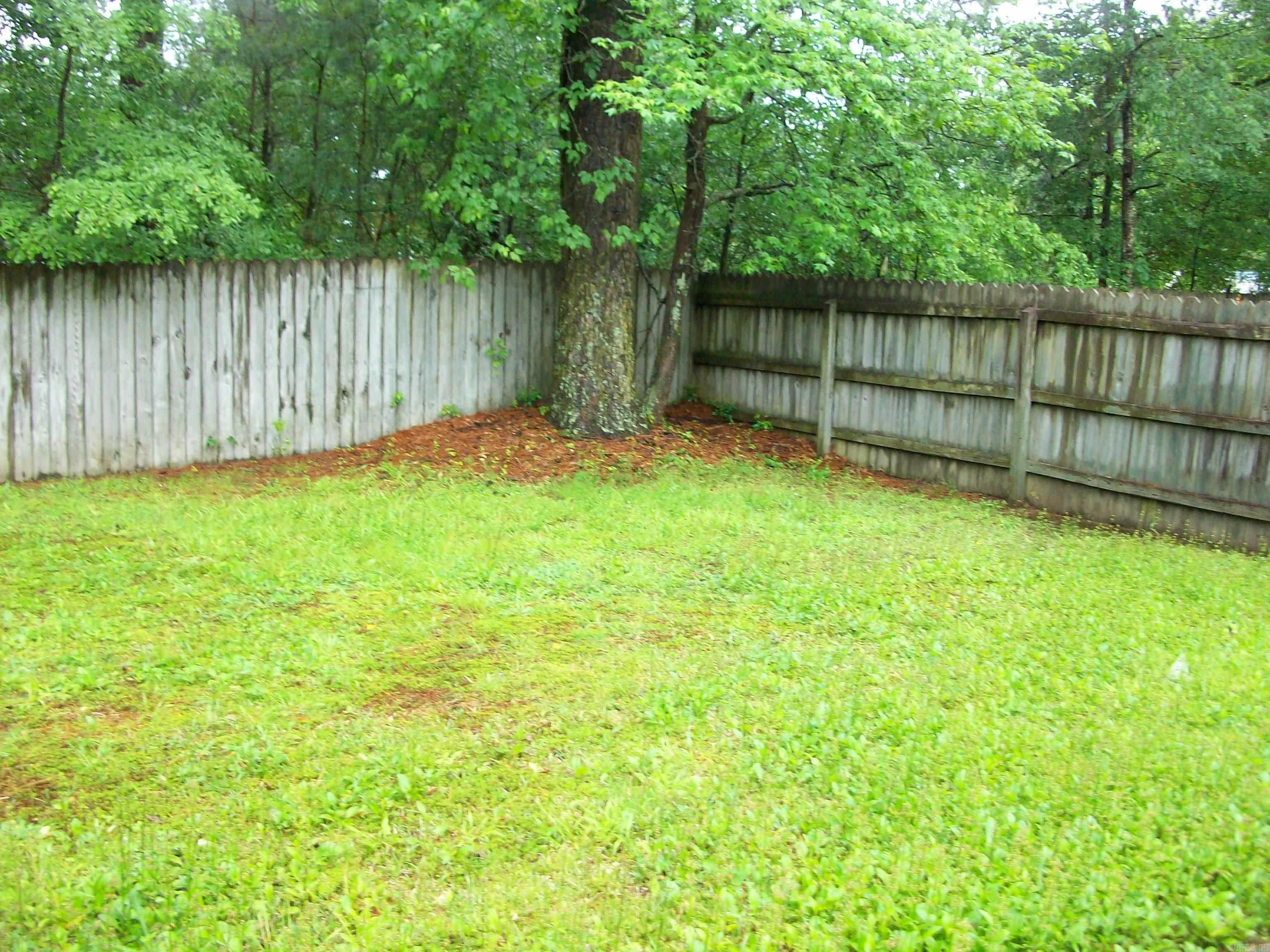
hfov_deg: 54.0
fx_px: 1247
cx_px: 635
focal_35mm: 34
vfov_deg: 41.8
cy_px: 476
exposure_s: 1/107
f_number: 2.8
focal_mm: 5.7
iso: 160
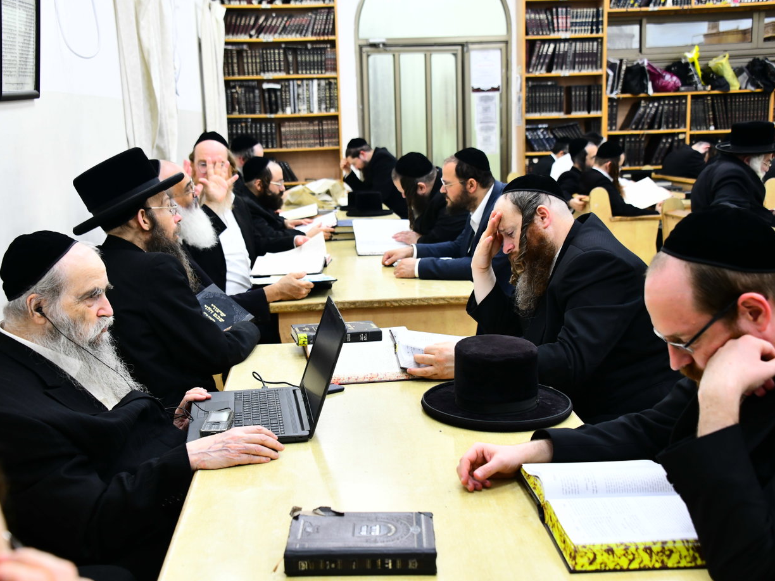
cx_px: 381
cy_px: 293
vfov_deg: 32.9
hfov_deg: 42.9
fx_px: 985
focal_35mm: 44
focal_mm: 40
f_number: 5.6
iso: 1600
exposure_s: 1/125
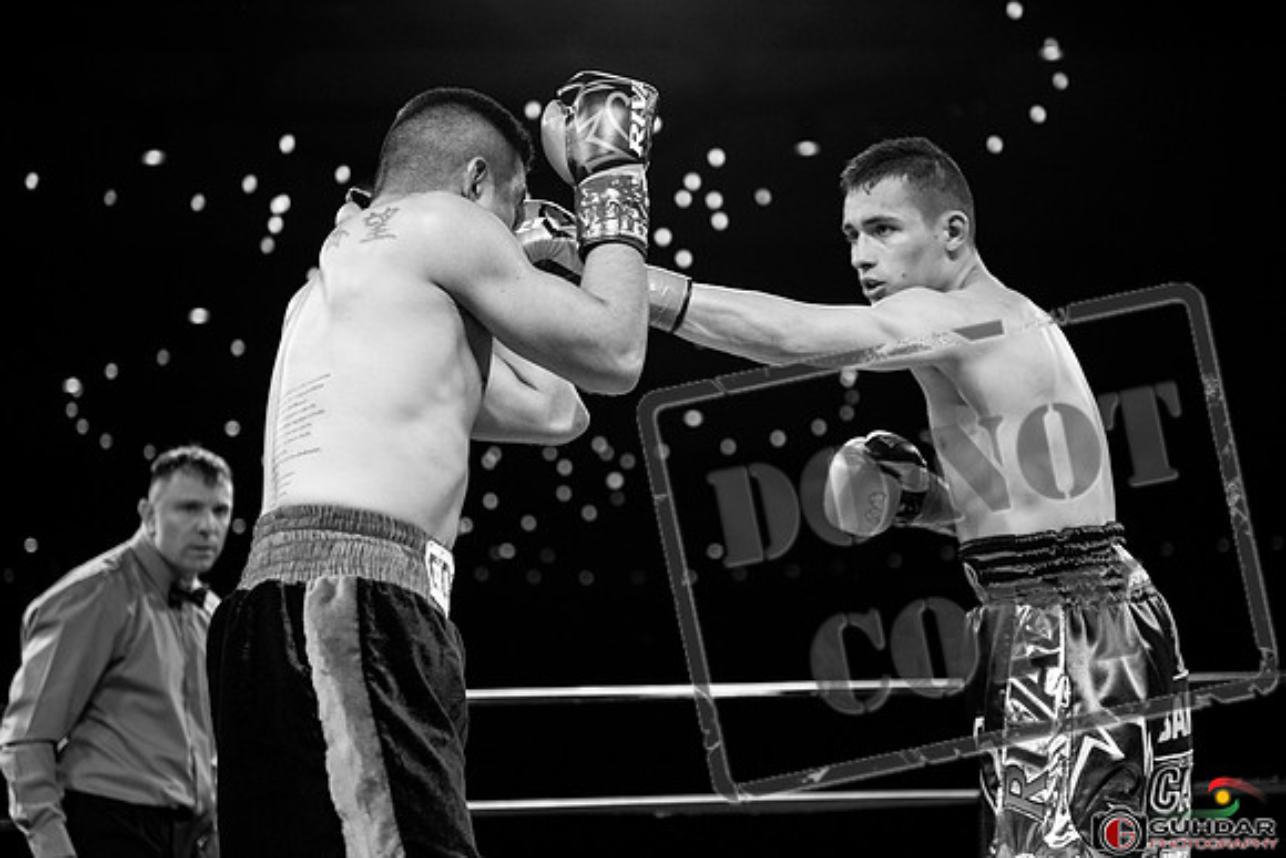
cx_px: 643
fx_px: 2636
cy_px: 429
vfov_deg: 18.5
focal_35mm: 74
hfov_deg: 27.4
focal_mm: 70
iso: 2000
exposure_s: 1/1000
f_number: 2.8
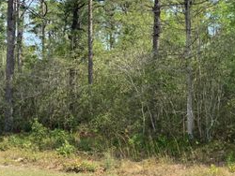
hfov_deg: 32.5
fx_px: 394
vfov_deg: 25.3
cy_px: 80
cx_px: 180
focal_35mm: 58
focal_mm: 3
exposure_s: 1/804
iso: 16
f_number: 1.8
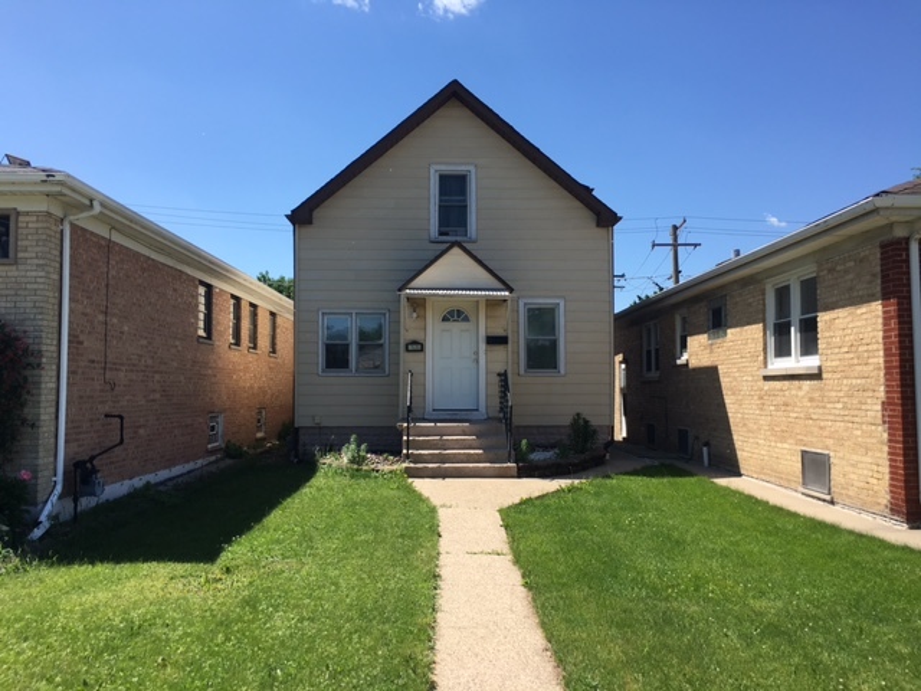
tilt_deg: +4.7
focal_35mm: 29
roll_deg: +0.8
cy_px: 346
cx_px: 460
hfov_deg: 61.7
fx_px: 772
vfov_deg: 48.2
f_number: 2.2
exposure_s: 1/1131
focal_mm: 4.15
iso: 25
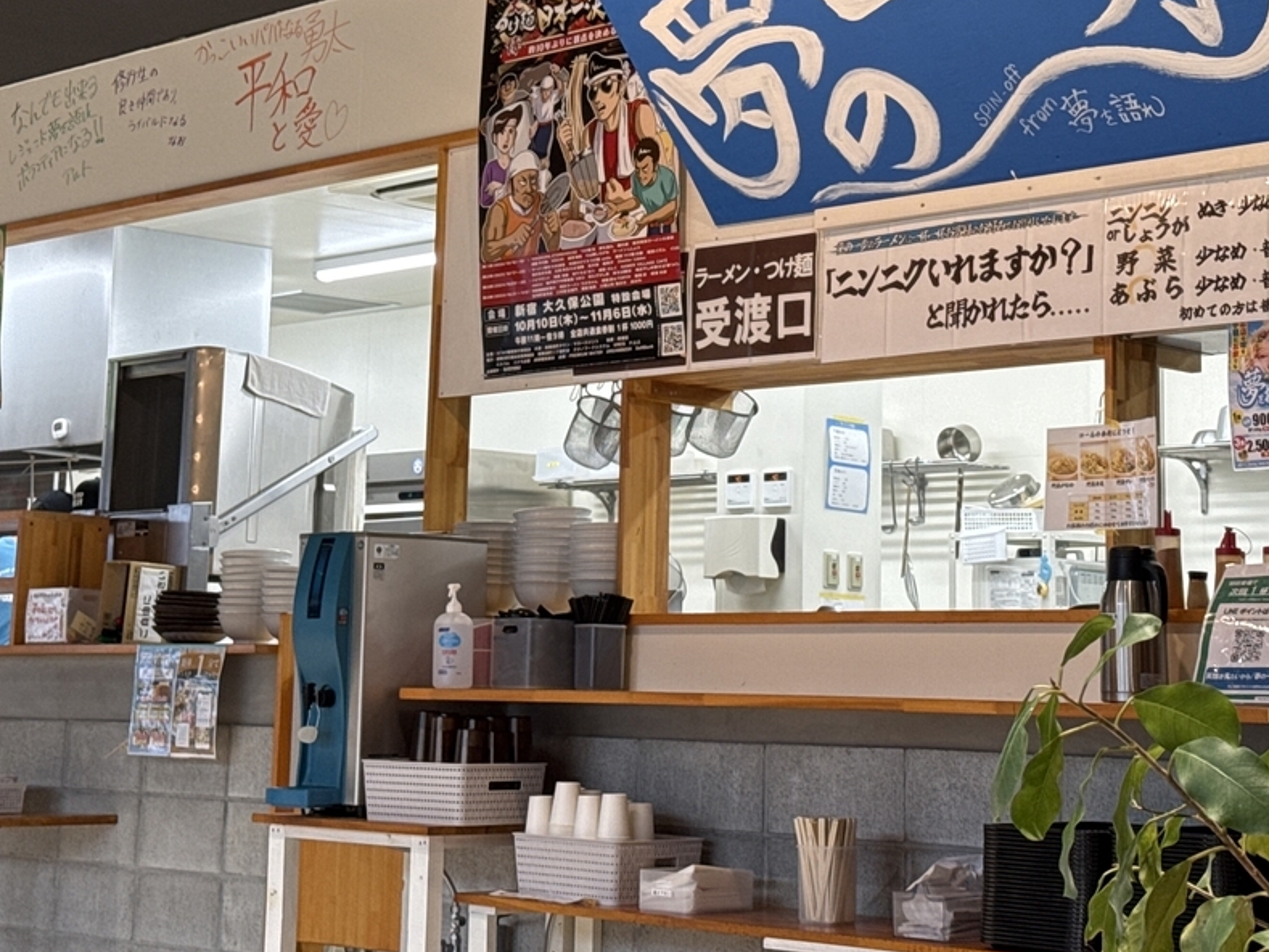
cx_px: 634
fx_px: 2677
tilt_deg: +10.5
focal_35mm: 73
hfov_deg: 26.7
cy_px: 236
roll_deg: -1.2
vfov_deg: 20.0
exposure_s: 1/60
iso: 64
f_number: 1.78
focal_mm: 6.76
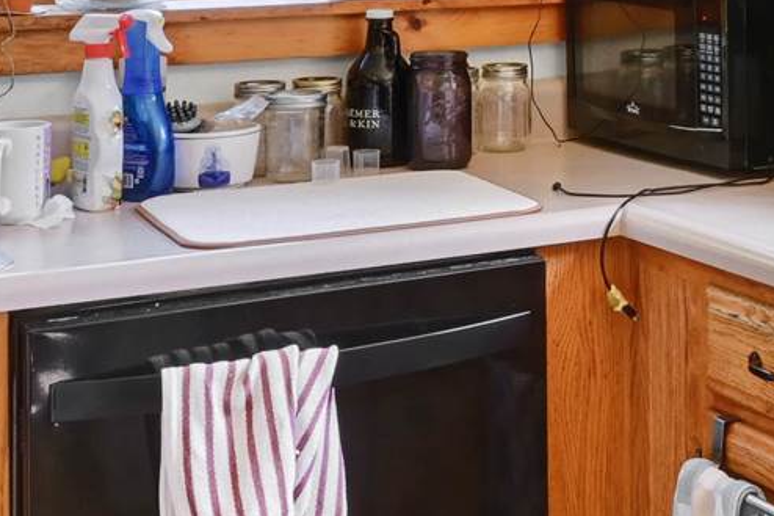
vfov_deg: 14.8
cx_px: 866
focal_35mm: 87
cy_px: -206
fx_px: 1870
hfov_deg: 22.0
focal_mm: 14
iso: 1000
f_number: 14
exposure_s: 1/80
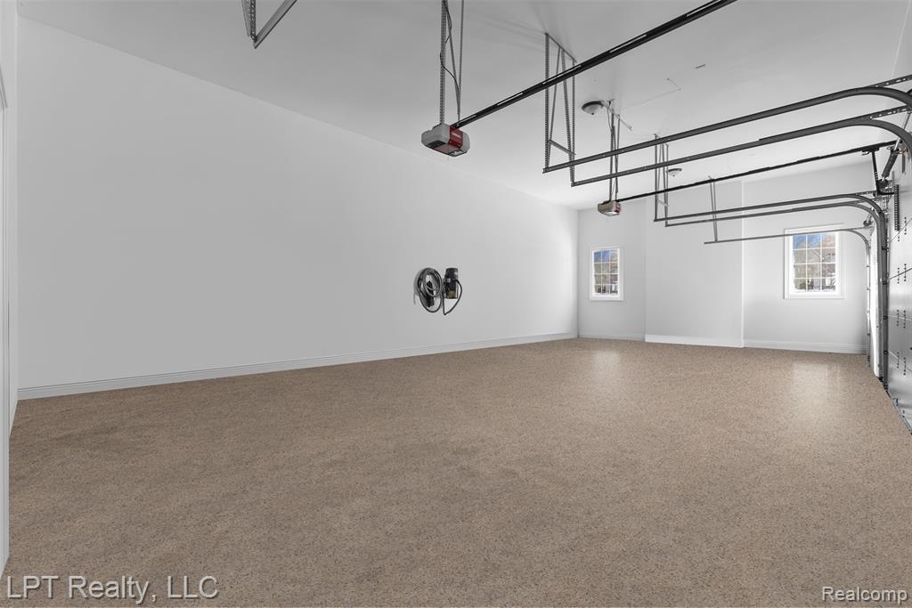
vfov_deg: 72.1
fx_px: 418
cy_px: 304
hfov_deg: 95.0
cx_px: 456
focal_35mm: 16
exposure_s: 1/3
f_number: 8
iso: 400
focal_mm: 16.5
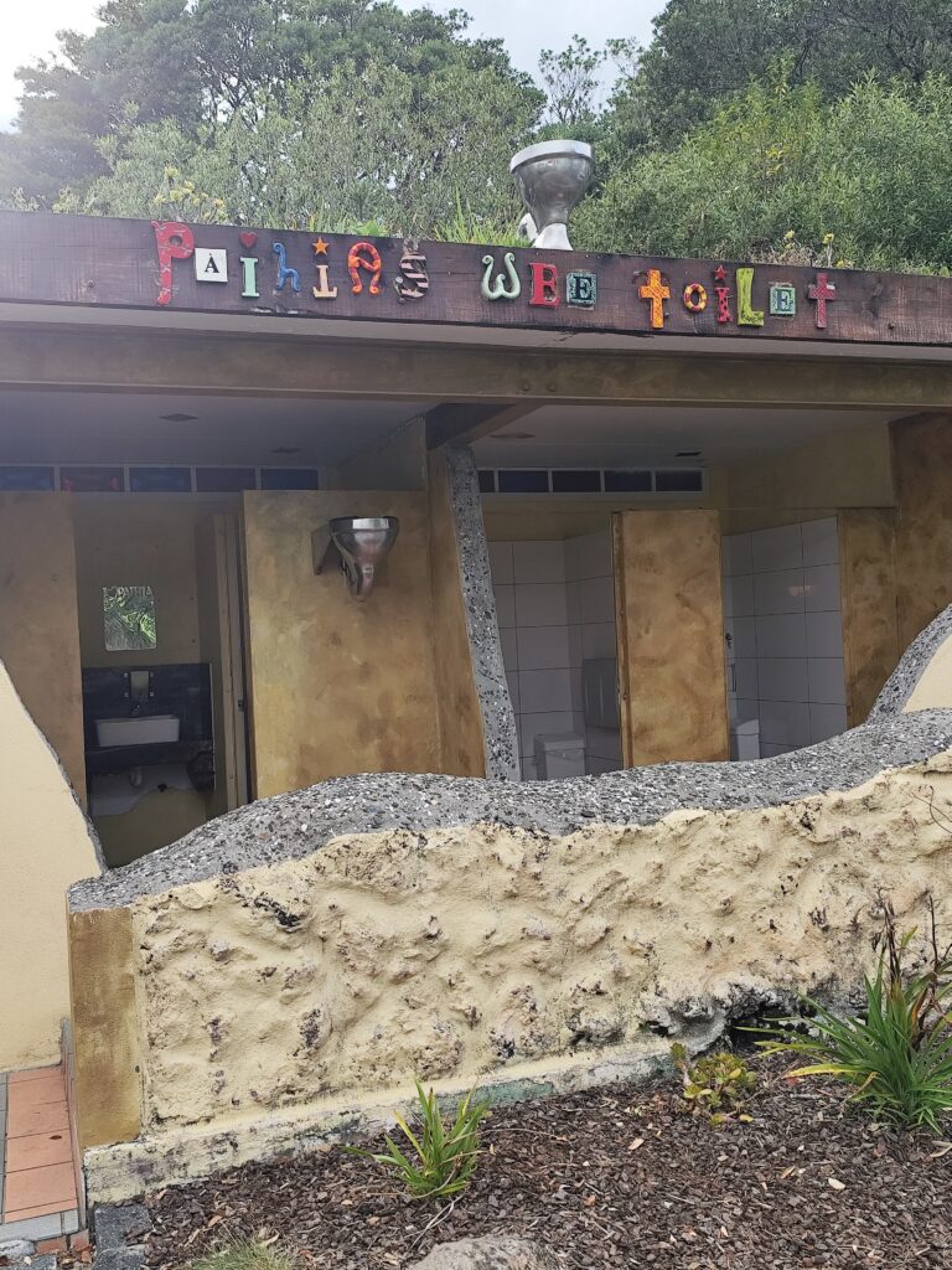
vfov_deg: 56.8
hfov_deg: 44.2
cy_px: 635
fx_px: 1173
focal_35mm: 32
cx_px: 476
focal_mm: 6.14
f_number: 1.65
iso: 50
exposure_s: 1/544
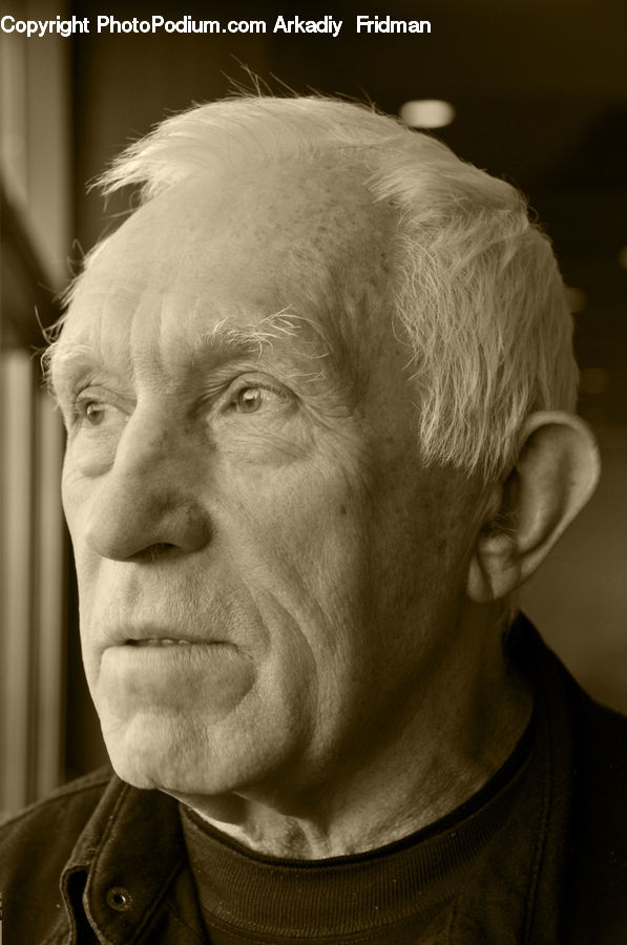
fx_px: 2202
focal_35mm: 84
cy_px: 472
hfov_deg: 16.2
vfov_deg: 24.2
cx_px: 314
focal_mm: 56
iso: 200
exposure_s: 1/30
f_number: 5.6
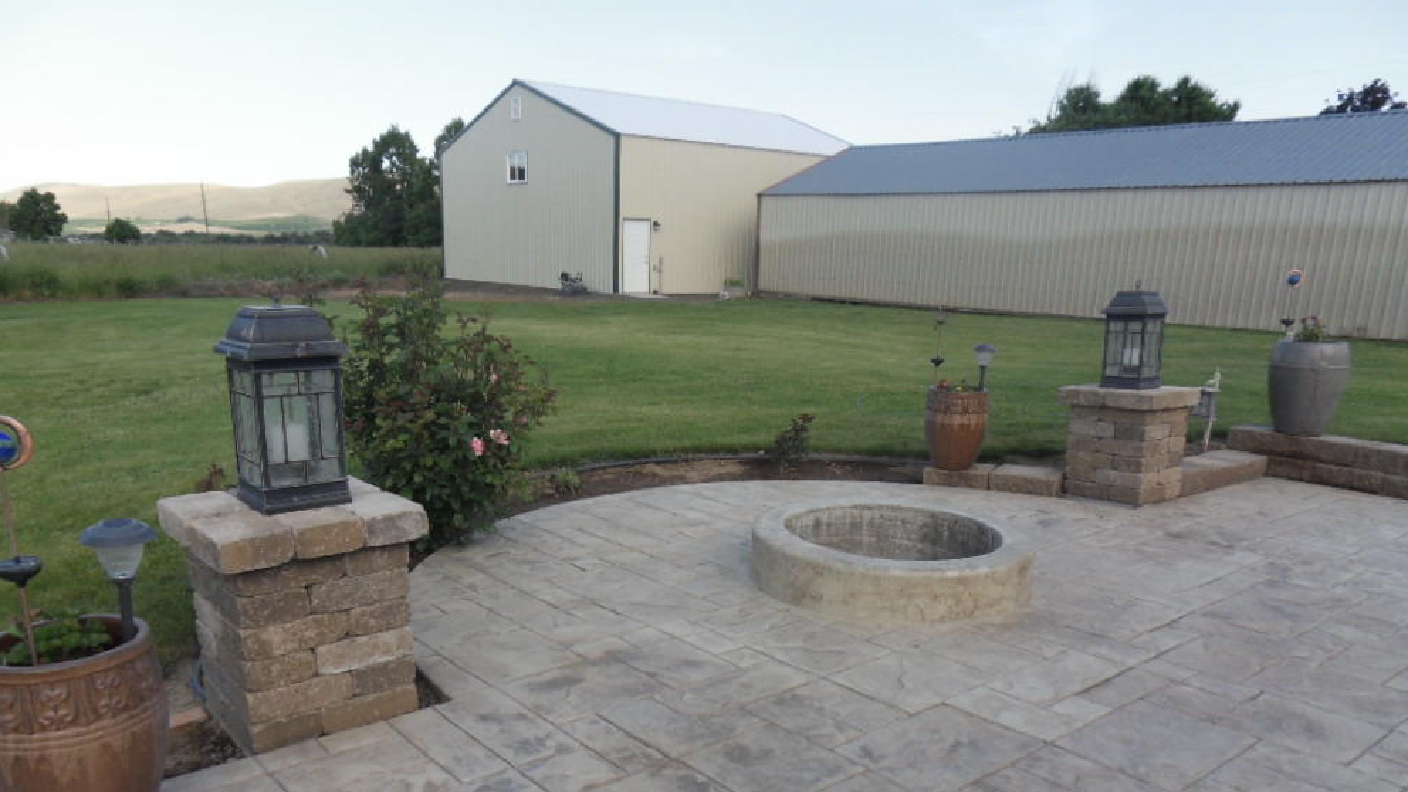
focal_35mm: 27
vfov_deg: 42.4
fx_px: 1008
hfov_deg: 69.9
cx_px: 710
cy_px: 518
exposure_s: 1/90
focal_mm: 4.2
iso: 80
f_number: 7.5
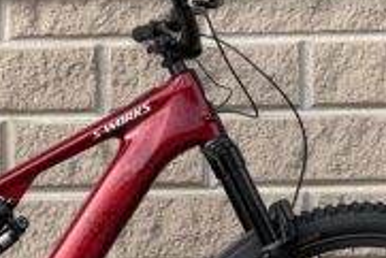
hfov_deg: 6.0
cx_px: 6
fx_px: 3702
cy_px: 143
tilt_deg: +2.3
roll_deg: +0.2
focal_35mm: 345
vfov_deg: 4.0
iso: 50
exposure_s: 1/284
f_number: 2.8
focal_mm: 16.89
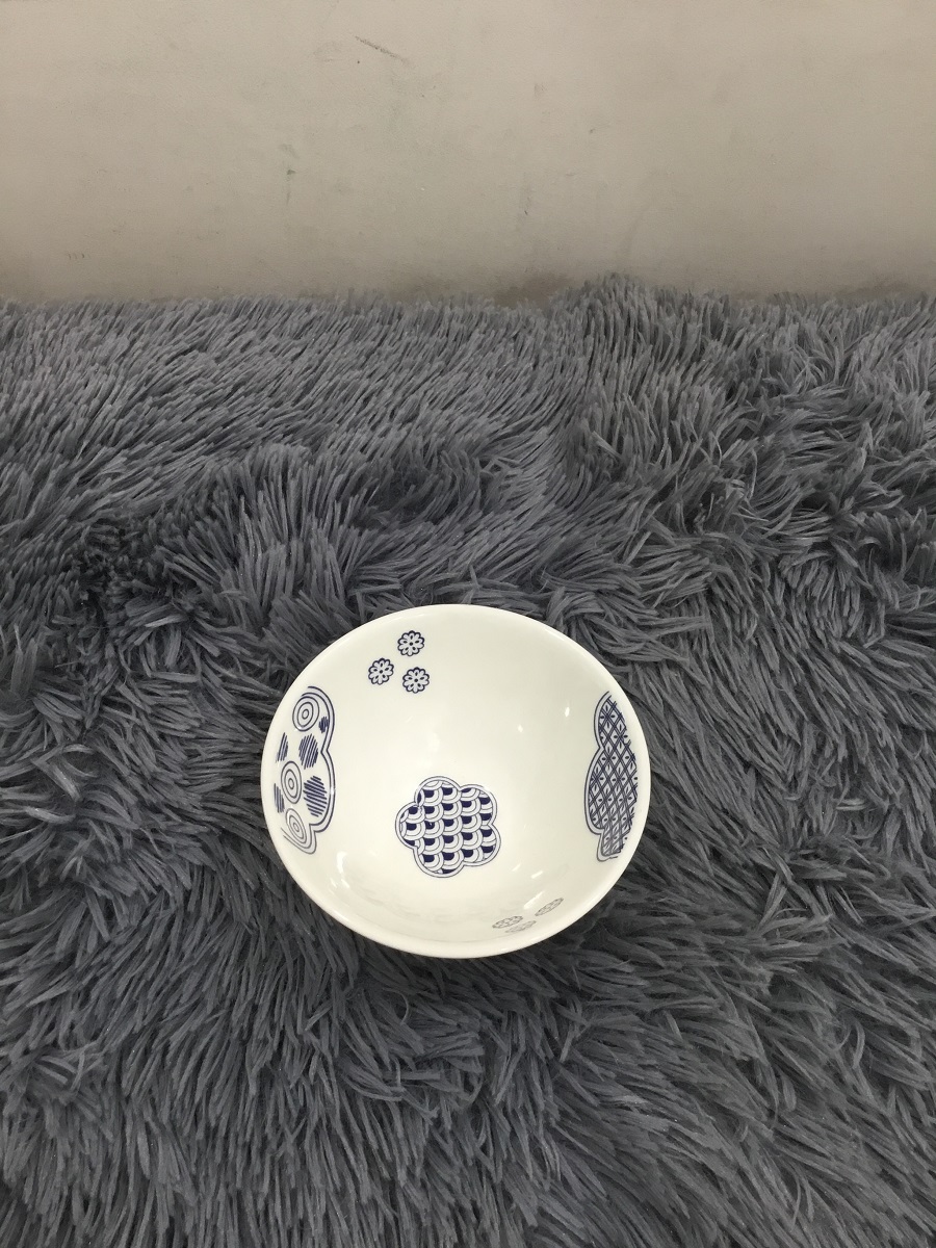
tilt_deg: -58.2
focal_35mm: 31
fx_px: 1118
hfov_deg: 45.4
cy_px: 624
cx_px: 468
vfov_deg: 58.4
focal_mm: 3.3
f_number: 2.4
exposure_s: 1/33
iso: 80
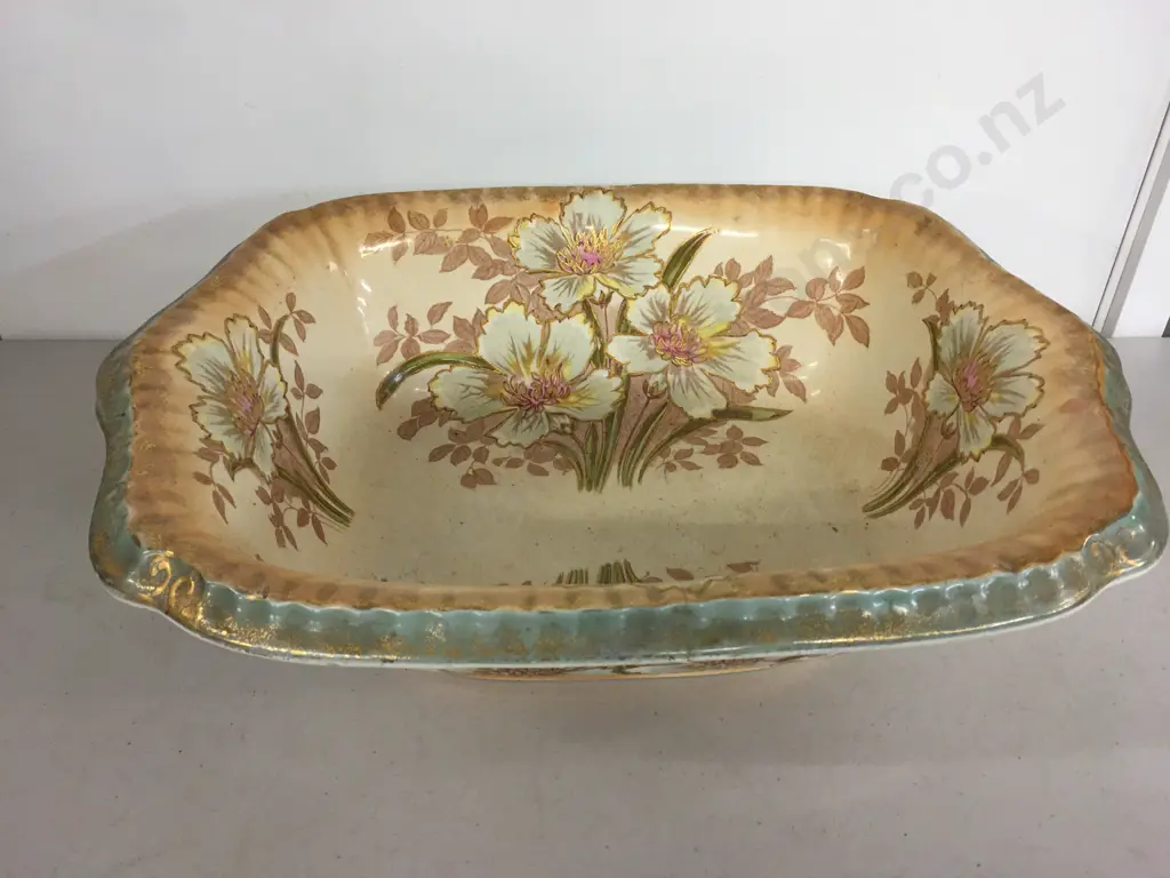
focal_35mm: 29
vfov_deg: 48.2
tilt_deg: -35.2
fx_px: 980
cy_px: 439
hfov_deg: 61.7
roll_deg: -1.0
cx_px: 585
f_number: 2.2
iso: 50
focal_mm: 4.15
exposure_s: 1/33
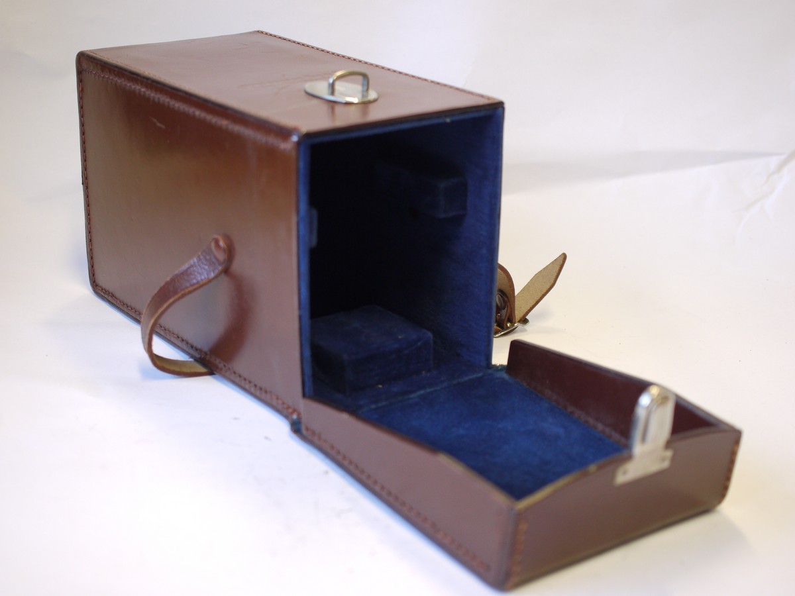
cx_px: 398
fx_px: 1378
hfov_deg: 32.2
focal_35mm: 60
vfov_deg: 24.4
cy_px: 298
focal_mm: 30
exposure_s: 1/80
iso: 400
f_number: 3.5
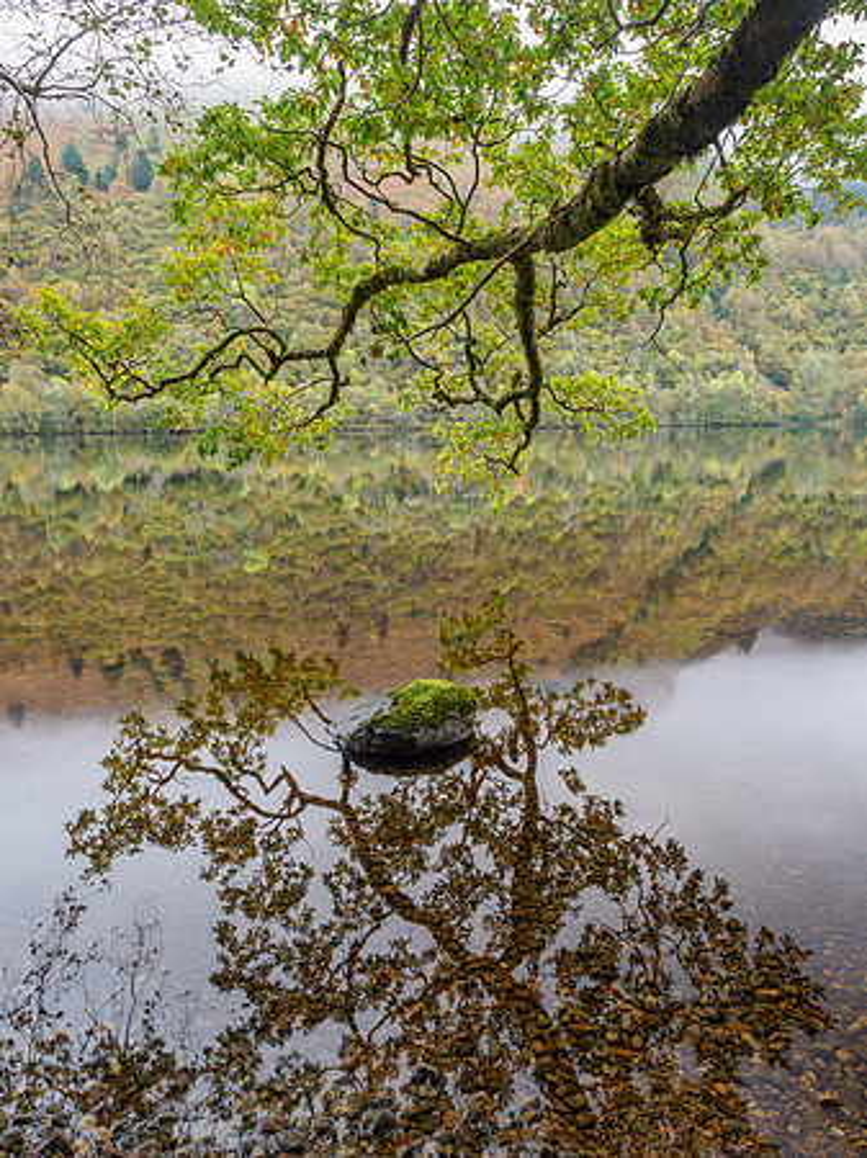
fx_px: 802
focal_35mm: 24
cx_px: 434
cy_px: 579
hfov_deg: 56.8
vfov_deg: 71.6
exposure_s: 1/3
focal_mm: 12
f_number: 7.1
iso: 200
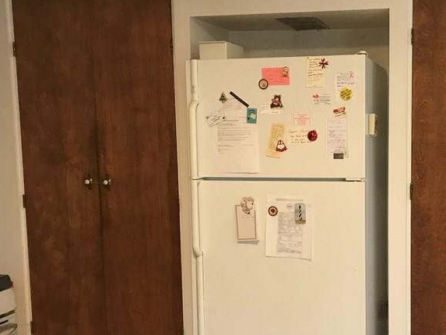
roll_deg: +0.5
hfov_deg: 37.3
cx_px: 333
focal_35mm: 50
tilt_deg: -5.6
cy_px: 203
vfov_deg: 29.0
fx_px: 644
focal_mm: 3.99
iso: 50
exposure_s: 1/15
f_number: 1.8
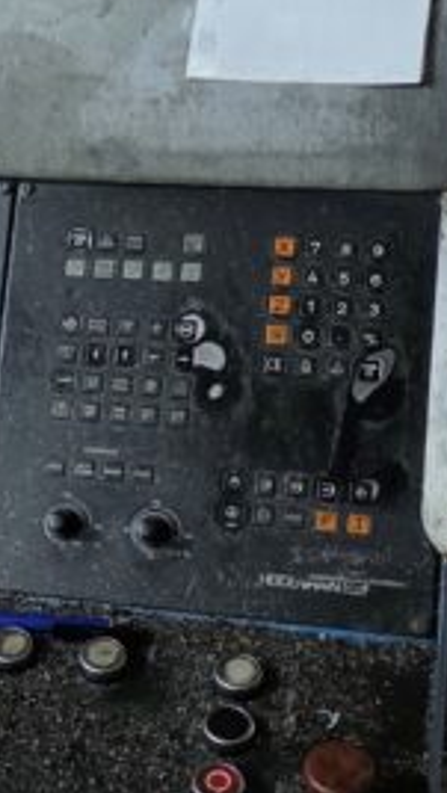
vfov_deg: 36.8
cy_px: 266
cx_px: -77
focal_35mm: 56
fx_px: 1179
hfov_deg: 20.2
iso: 1000
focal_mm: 6.3
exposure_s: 1/100
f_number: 1.7
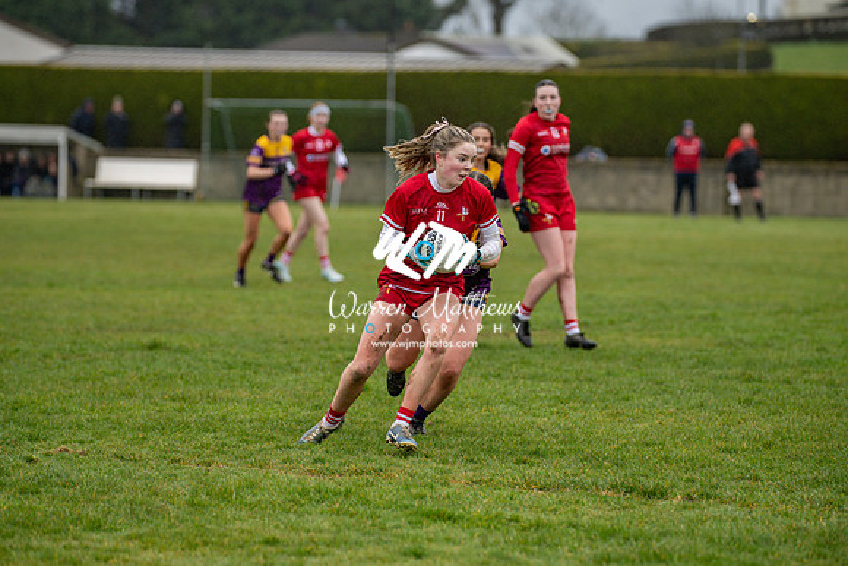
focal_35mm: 180
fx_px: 4241
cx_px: 424
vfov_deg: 7.6
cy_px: 283
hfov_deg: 11.4
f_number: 2.8
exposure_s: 1/640
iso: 900
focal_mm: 180
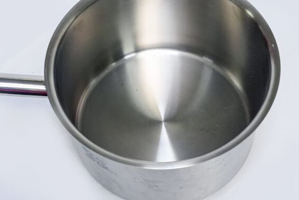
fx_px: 582
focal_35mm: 70
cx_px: 147
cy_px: 80
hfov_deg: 28.8
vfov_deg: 19.5
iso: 6400
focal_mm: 57
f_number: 14
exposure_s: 1/125
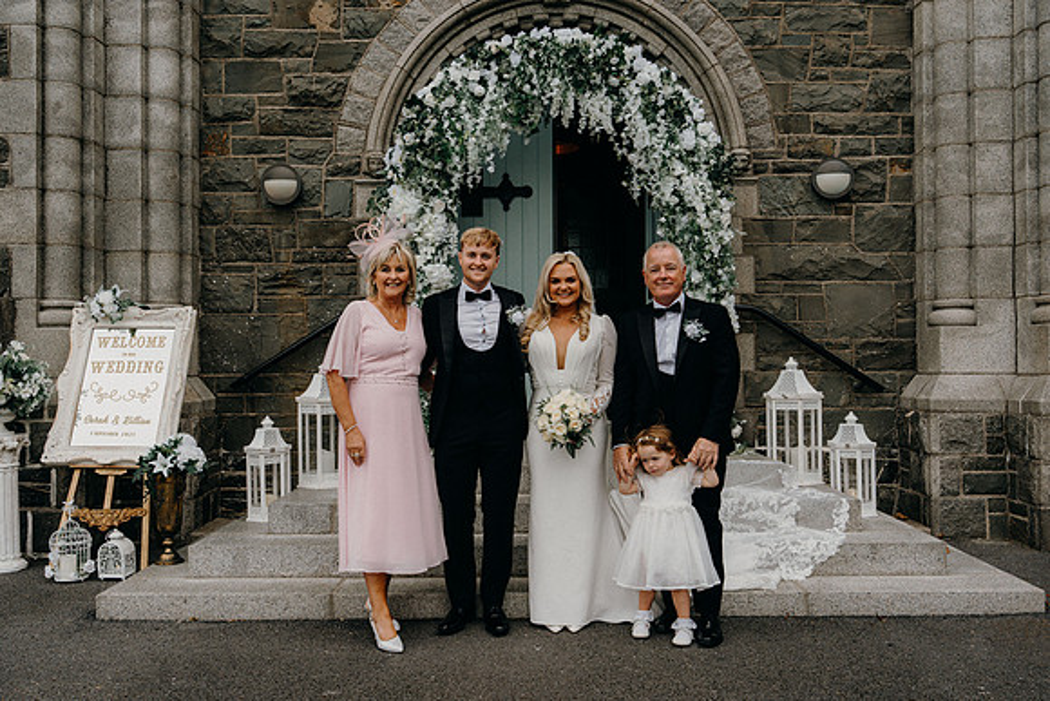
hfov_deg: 57.2
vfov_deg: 40.0
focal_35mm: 33
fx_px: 963
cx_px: 525
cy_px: 350
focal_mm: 33
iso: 320
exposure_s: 1/200
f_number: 7.1
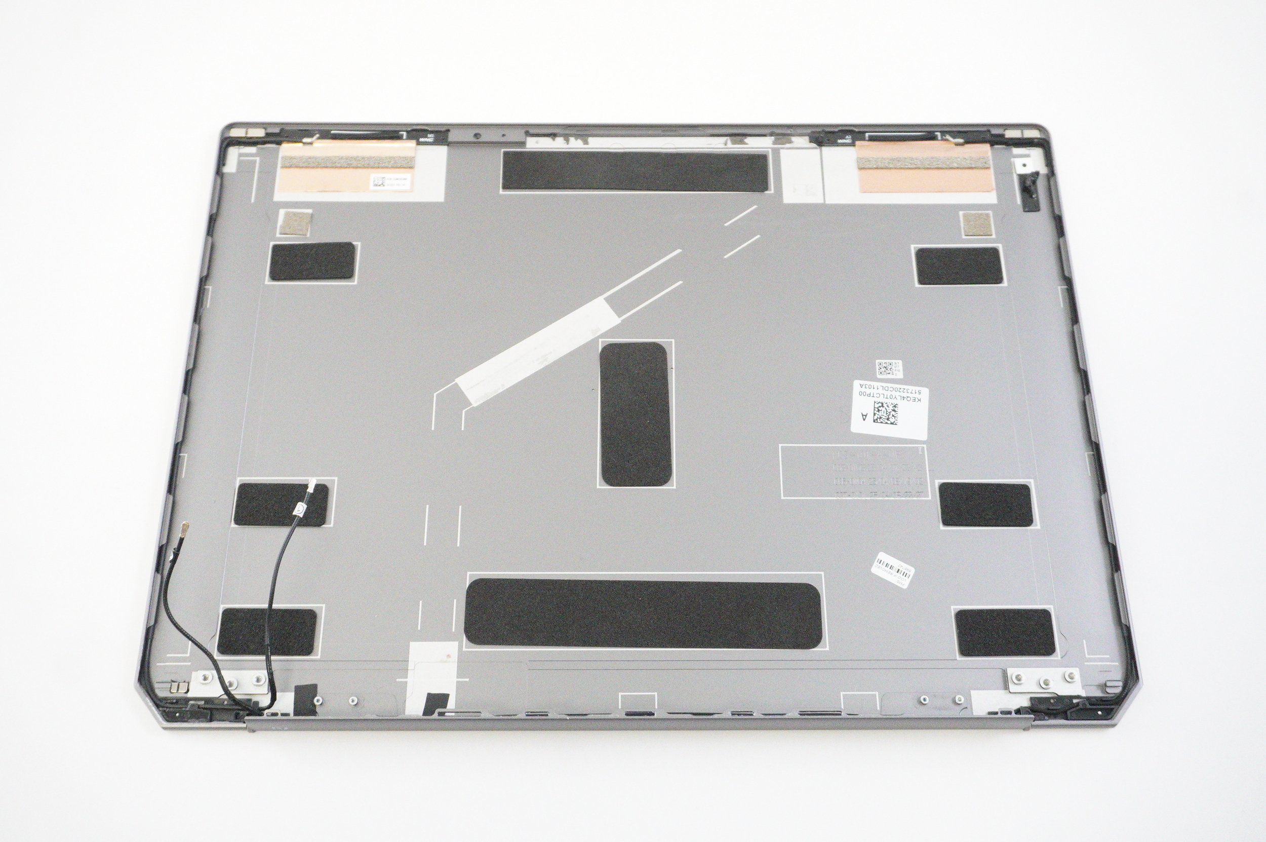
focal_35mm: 34
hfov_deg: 55.1
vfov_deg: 38.3
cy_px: 421
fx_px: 1212
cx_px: 633
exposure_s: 1/320
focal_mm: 23
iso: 10000
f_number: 5.6
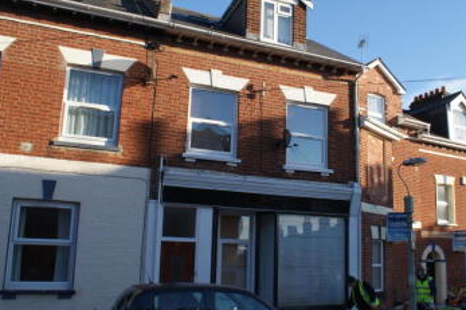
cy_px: 168
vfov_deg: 35.9
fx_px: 479
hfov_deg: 51.1
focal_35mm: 37
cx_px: 304
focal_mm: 18
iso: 100
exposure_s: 1/80
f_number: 9
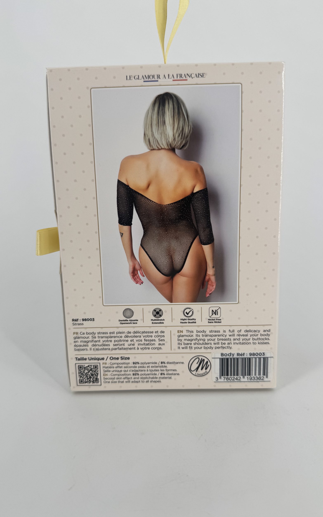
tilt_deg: -15.5
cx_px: 162
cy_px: 257
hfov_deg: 47.6
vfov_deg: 70.4
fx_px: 366
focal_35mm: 26
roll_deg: +1.4
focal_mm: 6.76
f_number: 1.78
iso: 80
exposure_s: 1/1366
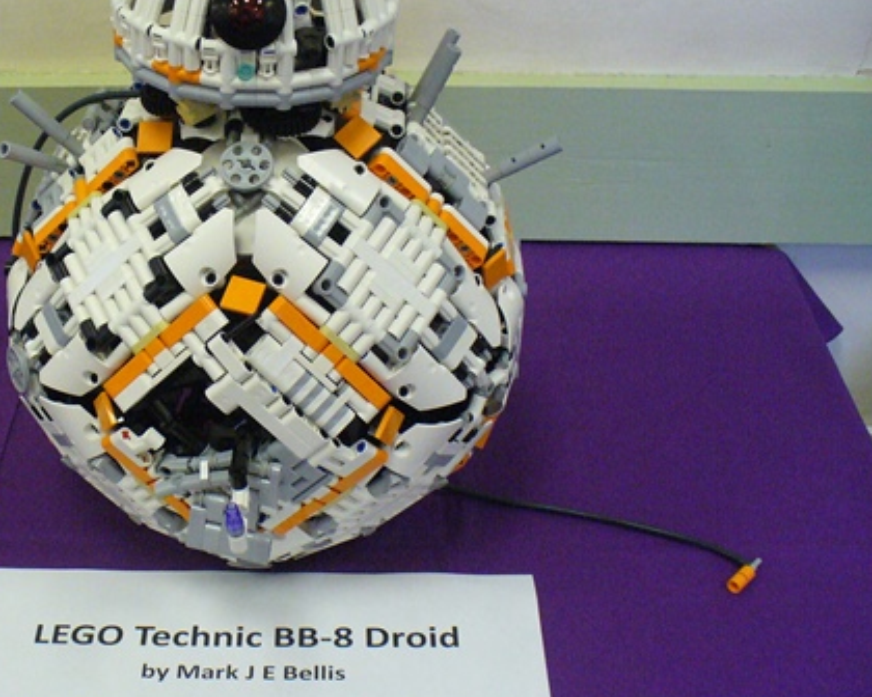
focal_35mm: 55
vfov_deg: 27.6
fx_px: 1419
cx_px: 235
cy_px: 359
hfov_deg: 33.6
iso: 400
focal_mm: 6.1
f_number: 2.8
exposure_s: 1/50
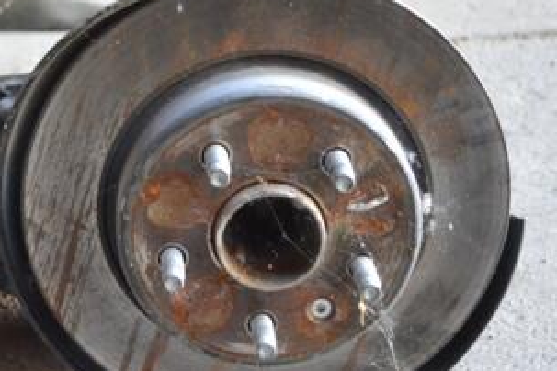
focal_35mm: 95
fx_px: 1470
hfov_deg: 20.9
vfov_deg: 14.4
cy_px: 191
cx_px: 35
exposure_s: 1/60
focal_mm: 32
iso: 3200
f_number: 4.8
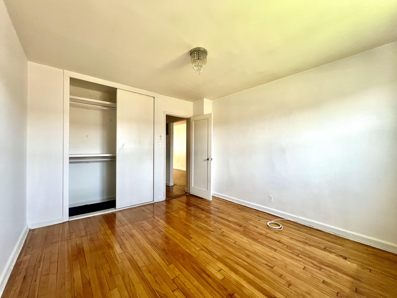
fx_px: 149
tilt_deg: -0.9
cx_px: 198
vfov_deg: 89.9
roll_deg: -0.6
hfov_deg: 106.2
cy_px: 149
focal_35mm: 13
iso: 160
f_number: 1.8
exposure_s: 1/99
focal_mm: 1.57
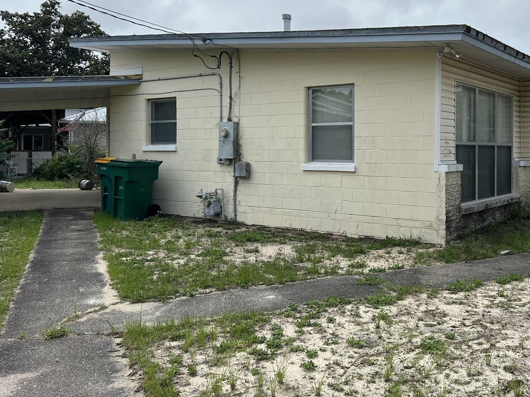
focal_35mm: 36
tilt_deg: +0.0
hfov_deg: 50.9
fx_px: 551
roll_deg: +0.4
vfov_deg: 39.4
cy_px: 151
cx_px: 329
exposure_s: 1/7463
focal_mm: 5.7
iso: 50
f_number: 1.5
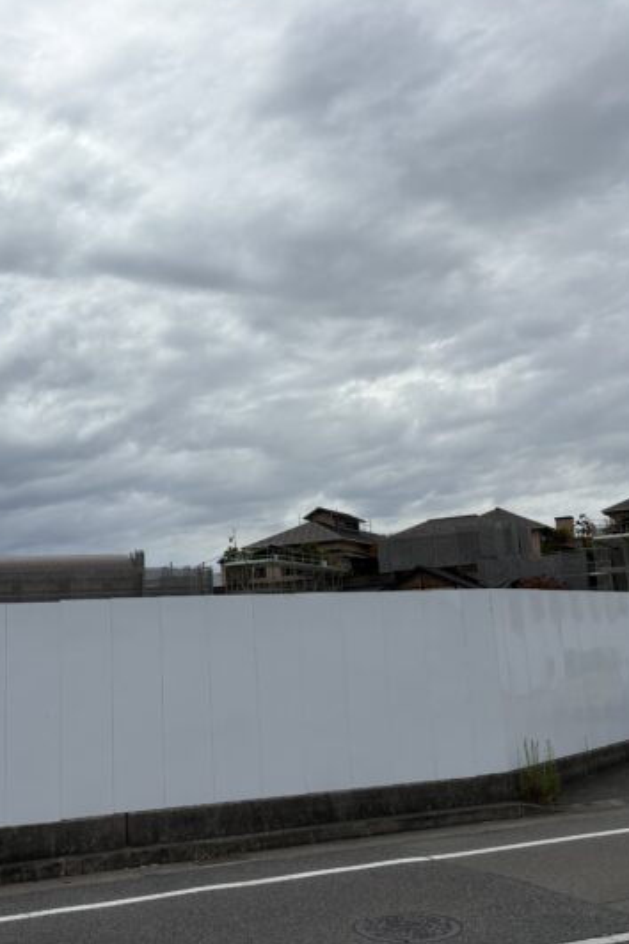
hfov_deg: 35.7
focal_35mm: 37
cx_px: 219
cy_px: 463
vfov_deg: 51.9
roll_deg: +3.0
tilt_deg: +10.9
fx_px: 970
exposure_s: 1/7813
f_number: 1.6
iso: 50
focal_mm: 5.96
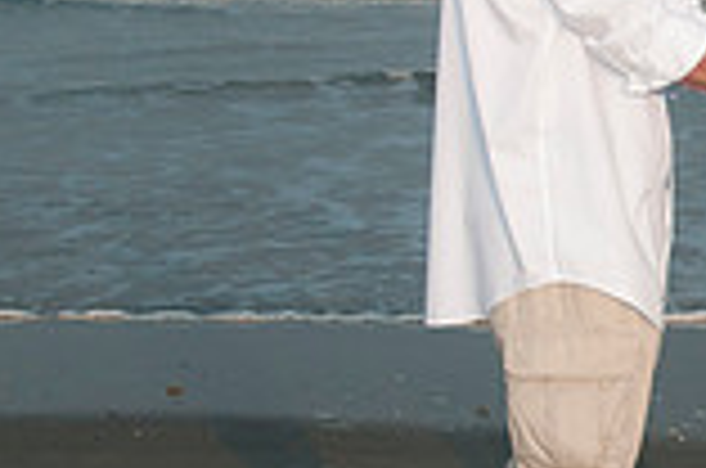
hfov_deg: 12.5
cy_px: 155
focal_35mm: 161
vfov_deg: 8.5
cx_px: 859
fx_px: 3151
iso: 100
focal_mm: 29
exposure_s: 1/250
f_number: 7.1
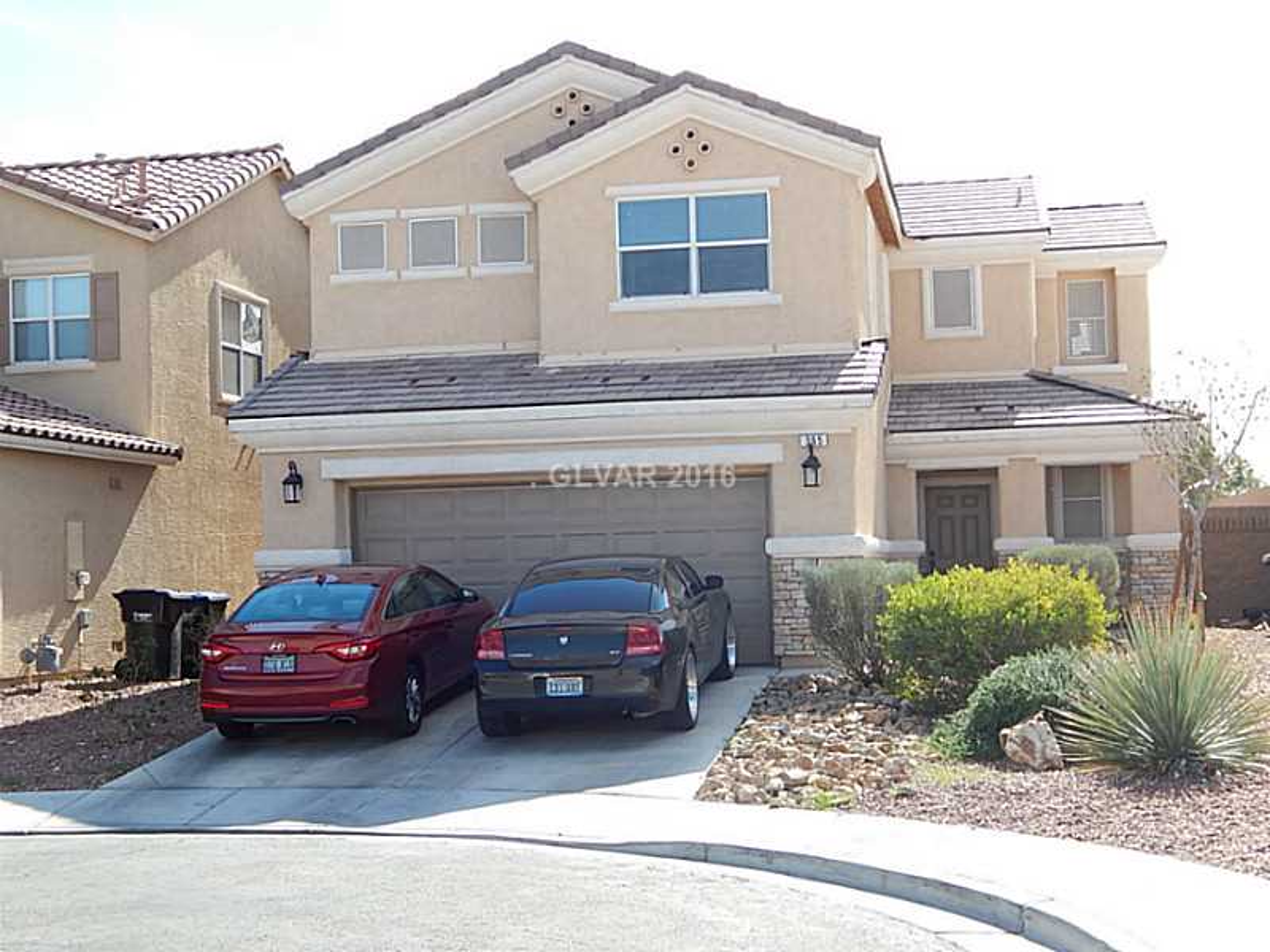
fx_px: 2018
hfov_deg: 34.9
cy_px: 476
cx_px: 635
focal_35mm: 55
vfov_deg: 26.6
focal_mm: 9.7
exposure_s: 1/400
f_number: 3.8
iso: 125
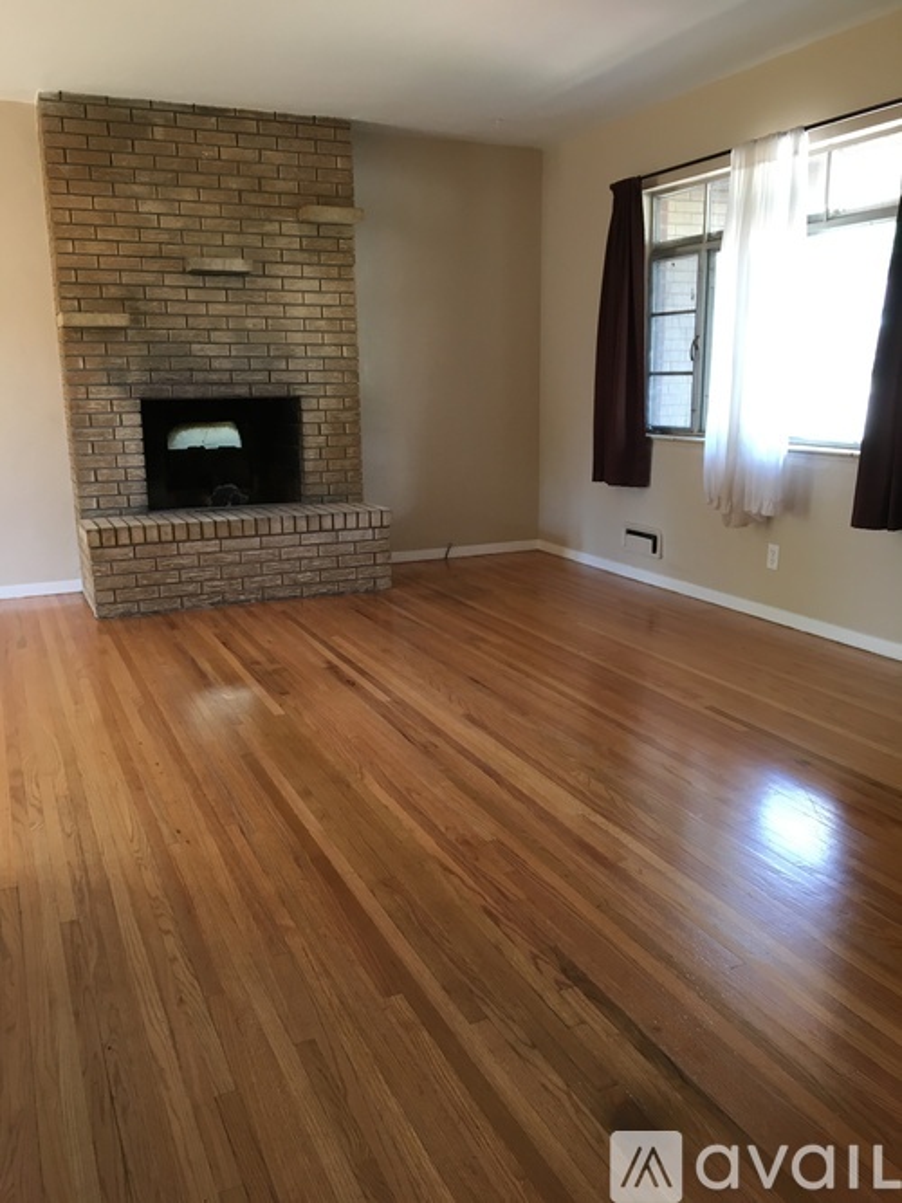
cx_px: 451
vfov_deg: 61.7
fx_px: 1008
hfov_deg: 48.2
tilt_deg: -13.7
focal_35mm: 29
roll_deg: +0.5
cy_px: 602
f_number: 2.2
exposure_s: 1/30
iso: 80
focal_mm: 4.15
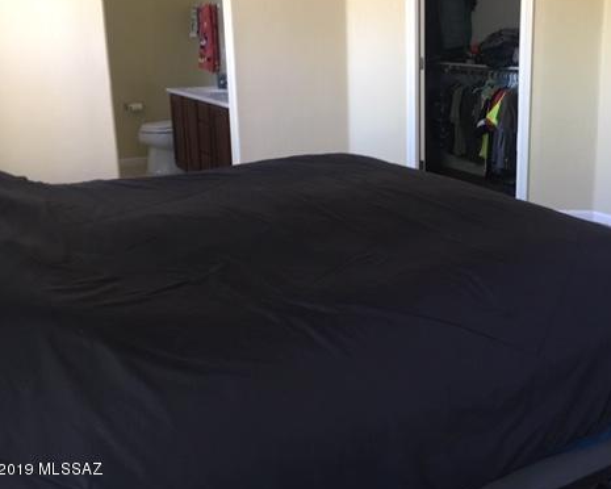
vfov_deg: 38.0
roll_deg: +0.8
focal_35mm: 39
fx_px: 705
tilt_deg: -11.4
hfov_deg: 46.2
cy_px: 180
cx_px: 398
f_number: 2.2
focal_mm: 4.15
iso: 200
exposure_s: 1/33
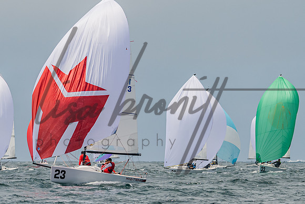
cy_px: 130
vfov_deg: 3.6
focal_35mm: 377
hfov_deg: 5.5
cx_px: 147
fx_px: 3196
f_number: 6.3
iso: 400
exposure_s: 1/2500
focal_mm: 175
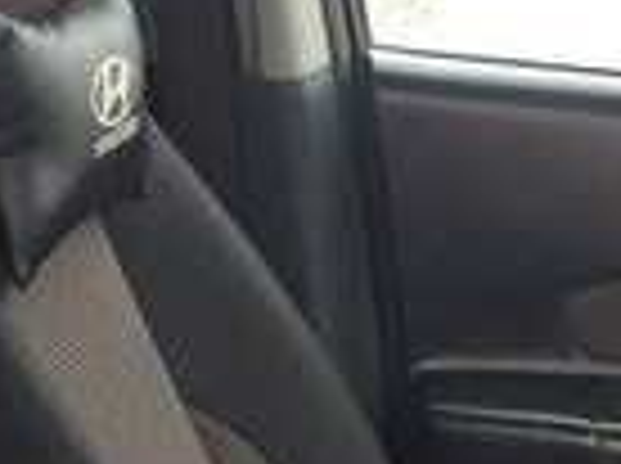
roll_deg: -2.1
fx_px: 2489
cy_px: 696
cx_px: 346
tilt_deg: -23.9
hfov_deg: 14.2
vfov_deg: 10.3
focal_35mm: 139
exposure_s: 1/100
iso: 40
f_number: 2.2
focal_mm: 4.15
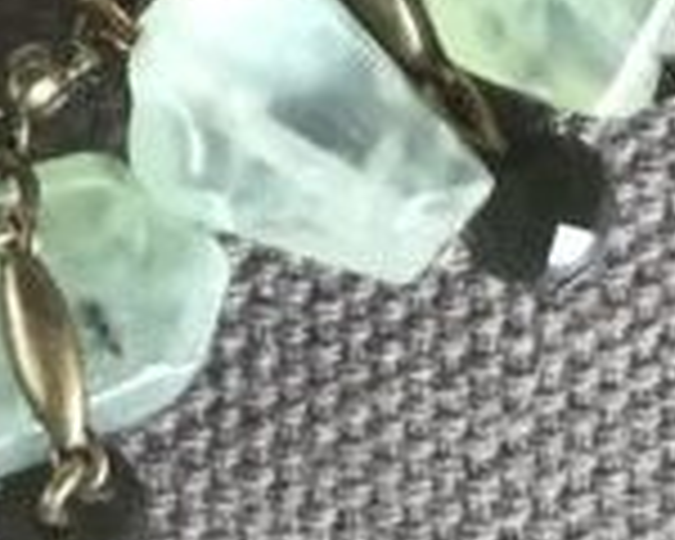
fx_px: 4355
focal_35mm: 218
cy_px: -1872
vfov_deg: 5.7
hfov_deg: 8.6
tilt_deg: -83.1
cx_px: -374
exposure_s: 1/100
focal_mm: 3.99
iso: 32
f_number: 1.8
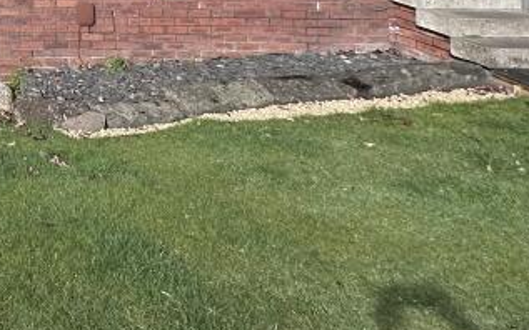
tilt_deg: +0.2
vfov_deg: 21.1
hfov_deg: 28.9
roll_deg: +1.1
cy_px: -208
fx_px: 692
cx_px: -240
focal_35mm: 48
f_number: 2.2
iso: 40
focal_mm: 2.22
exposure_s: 1/1825
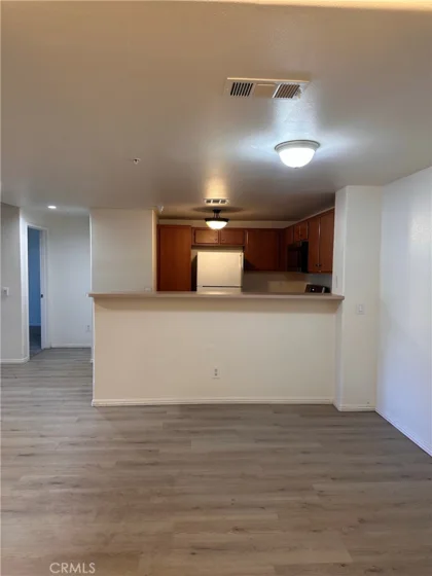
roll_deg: -1.4
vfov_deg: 71.6
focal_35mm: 24
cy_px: 288
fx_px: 399
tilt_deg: -2.6
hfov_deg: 56.8
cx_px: 216
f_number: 1.78
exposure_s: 1/60
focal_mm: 6.86
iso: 160
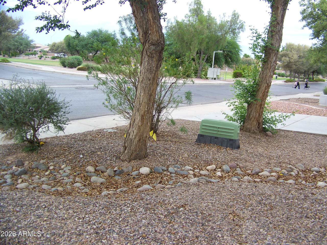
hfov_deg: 51.4
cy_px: 122
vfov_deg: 39.7
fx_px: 340
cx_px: 164
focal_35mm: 36
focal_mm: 5.85
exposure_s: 1/100
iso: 64
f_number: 2.8
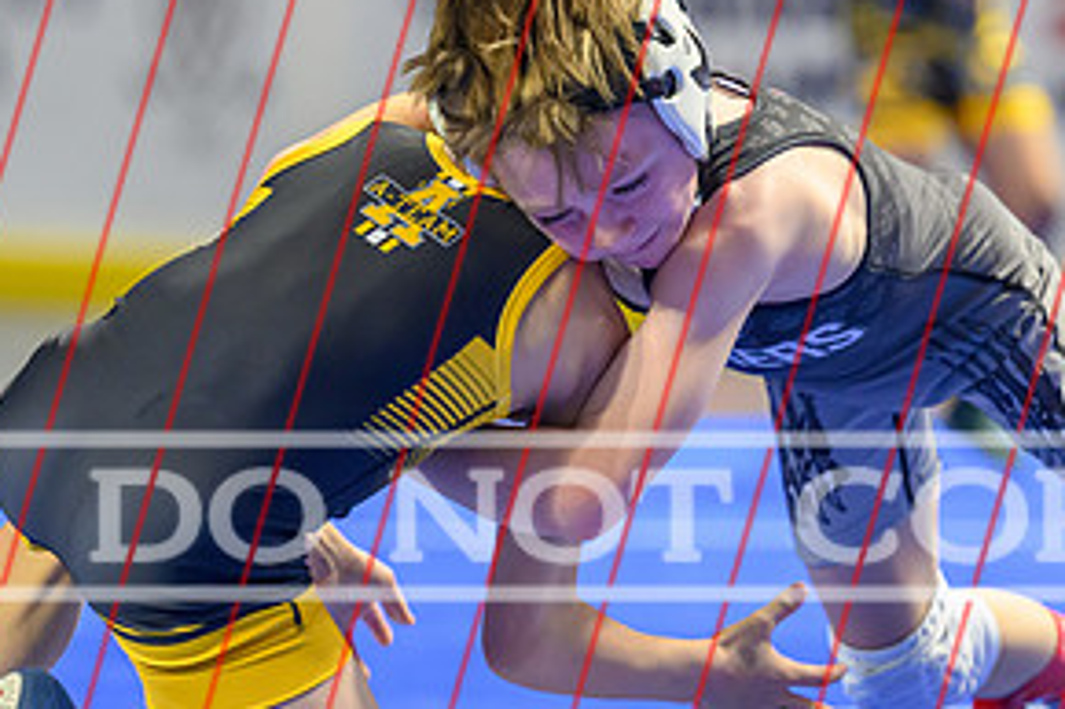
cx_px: 526
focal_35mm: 352
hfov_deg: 5.9
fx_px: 10407
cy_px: 503
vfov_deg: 3.9
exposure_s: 1/800
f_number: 2.8
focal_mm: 155
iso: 5000
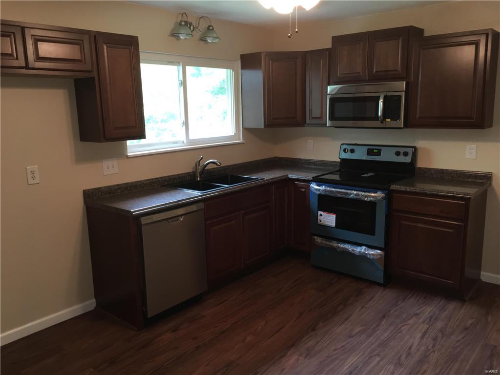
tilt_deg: -11.3
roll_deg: +1.1
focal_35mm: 29
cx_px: 250
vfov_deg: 48.2
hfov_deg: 61.7
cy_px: 188
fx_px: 419
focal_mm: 4.15
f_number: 2.2
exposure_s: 1/30
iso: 100
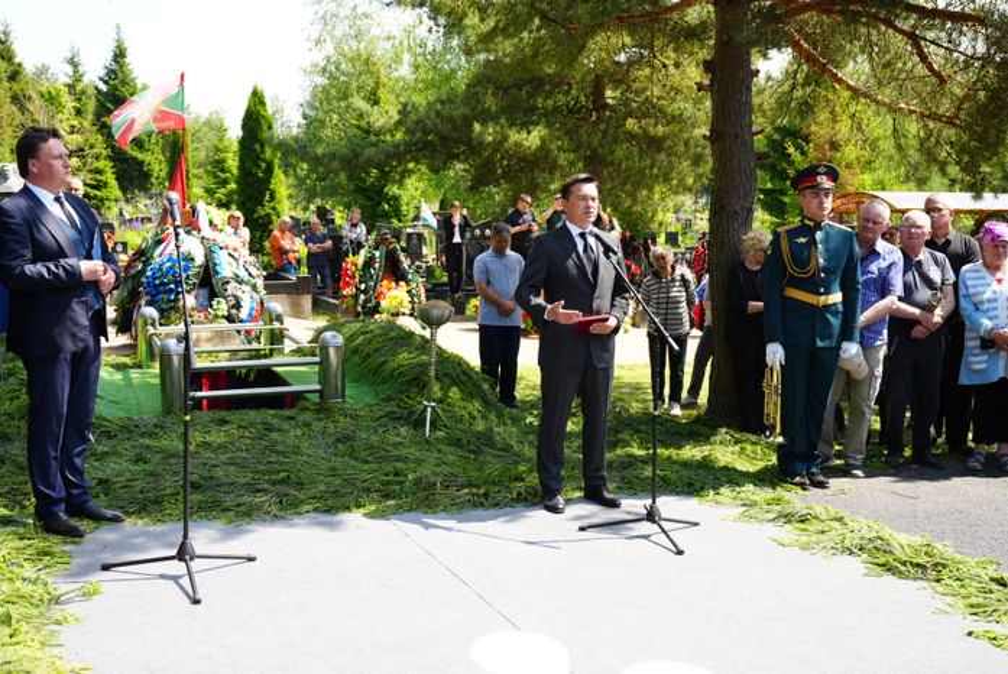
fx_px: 1149
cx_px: 504
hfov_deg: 47.4
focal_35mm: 41
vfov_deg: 32.7
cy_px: 337
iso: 1000
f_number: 5
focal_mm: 41
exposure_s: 1/1250
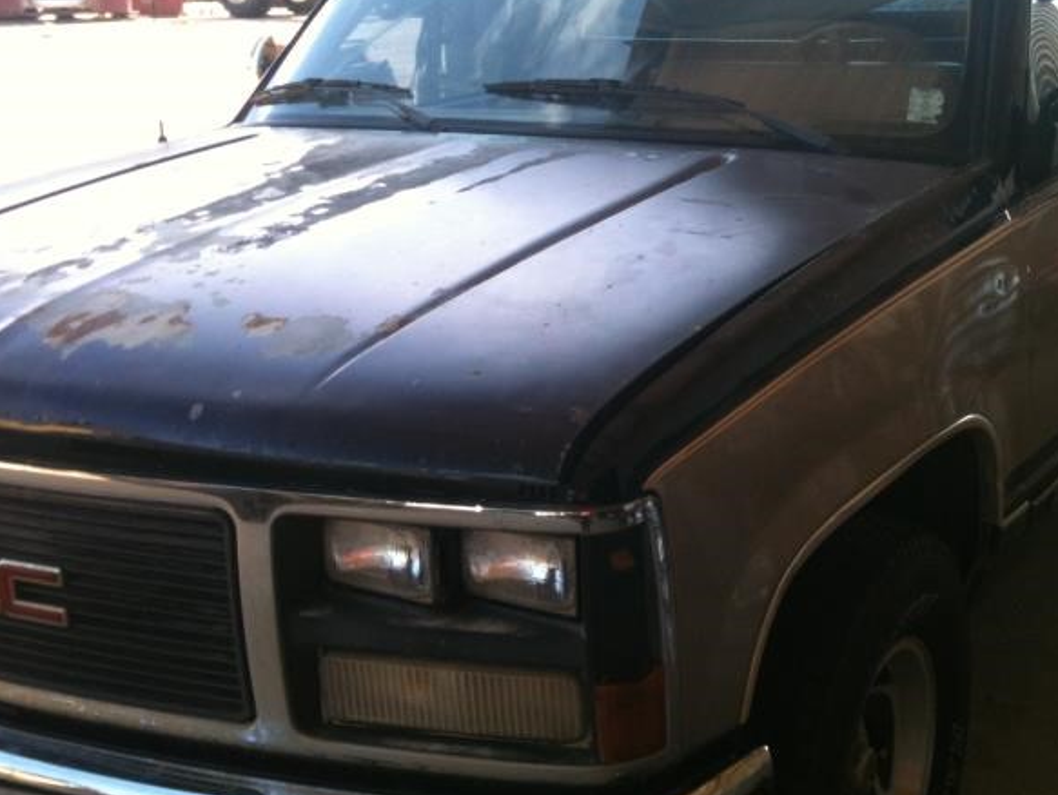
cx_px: 633
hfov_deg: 39.5
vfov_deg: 30.3
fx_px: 1468
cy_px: 374
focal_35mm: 48
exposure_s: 1/182
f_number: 2.8
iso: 64
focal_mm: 3.85
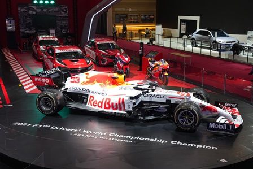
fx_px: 344
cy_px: 84
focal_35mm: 49
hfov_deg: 40.3
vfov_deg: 27.5
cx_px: 126
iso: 800
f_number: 4.5
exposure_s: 1/250
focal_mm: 49
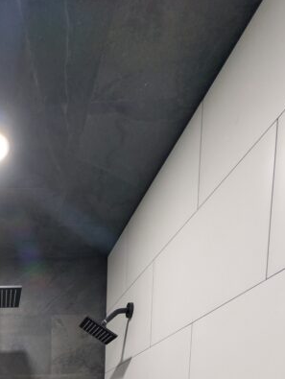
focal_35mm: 31
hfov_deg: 39.9
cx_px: -1
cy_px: 486
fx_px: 340
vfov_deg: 37.6
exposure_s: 1/41
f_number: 1.95
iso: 170
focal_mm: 2.23
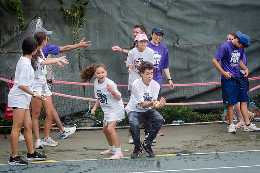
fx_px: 911
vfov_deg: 10.9
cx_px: 131
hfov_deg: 16.2
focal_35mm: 126
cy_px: 92
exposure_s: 1/1250
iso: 1250
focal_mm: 105
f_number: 5
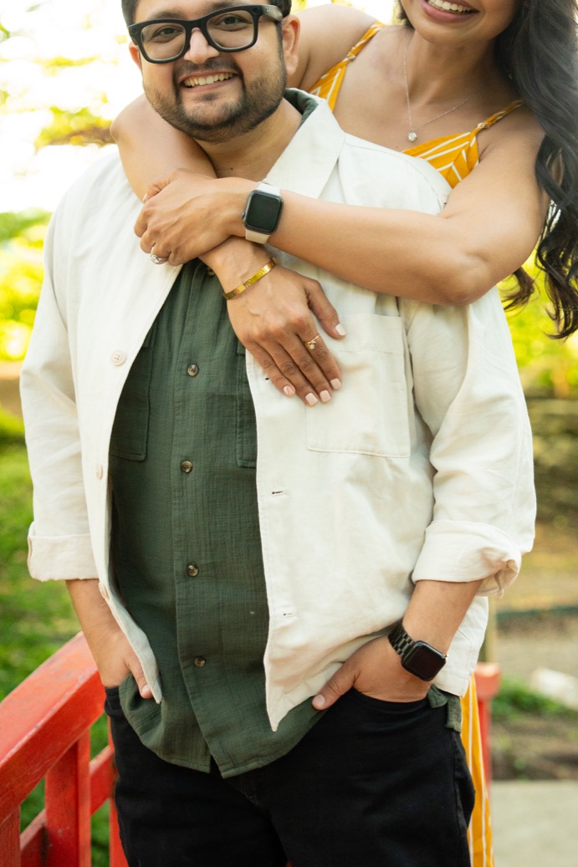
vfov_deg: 25.0
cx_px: 384
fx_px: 1951
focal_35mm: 81
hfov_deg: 16.8
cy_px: 328
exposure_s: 1/500
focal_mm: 60
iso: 3200
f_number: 3.2
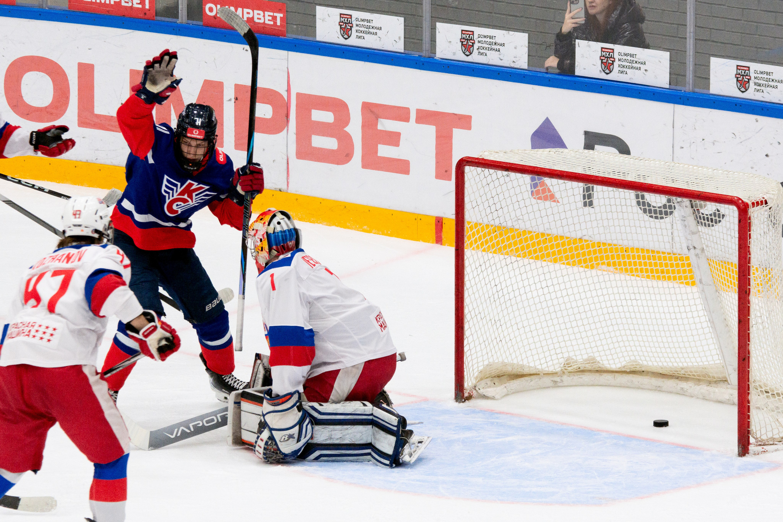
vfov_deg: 4.5
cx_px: 337
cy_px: 283
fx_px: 6650
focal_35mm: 306
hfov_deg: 6.7
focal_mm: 150
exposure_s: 1/1000
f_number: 5.6
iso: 2000
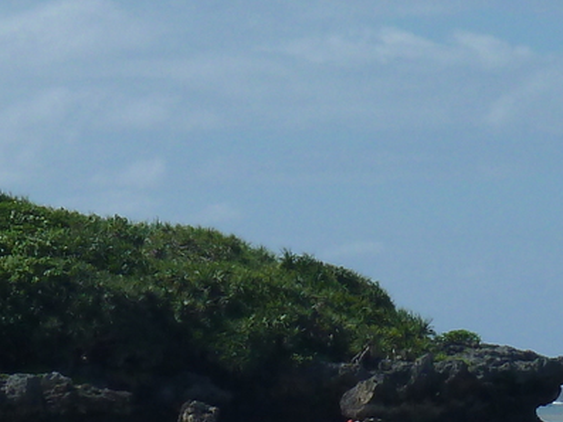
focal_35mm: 480
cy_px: 346
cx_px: 179
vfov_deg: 3.1
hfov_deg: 4.1
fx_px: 7809
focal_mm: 19.5
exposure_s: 1/800
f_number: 5.6
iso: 80
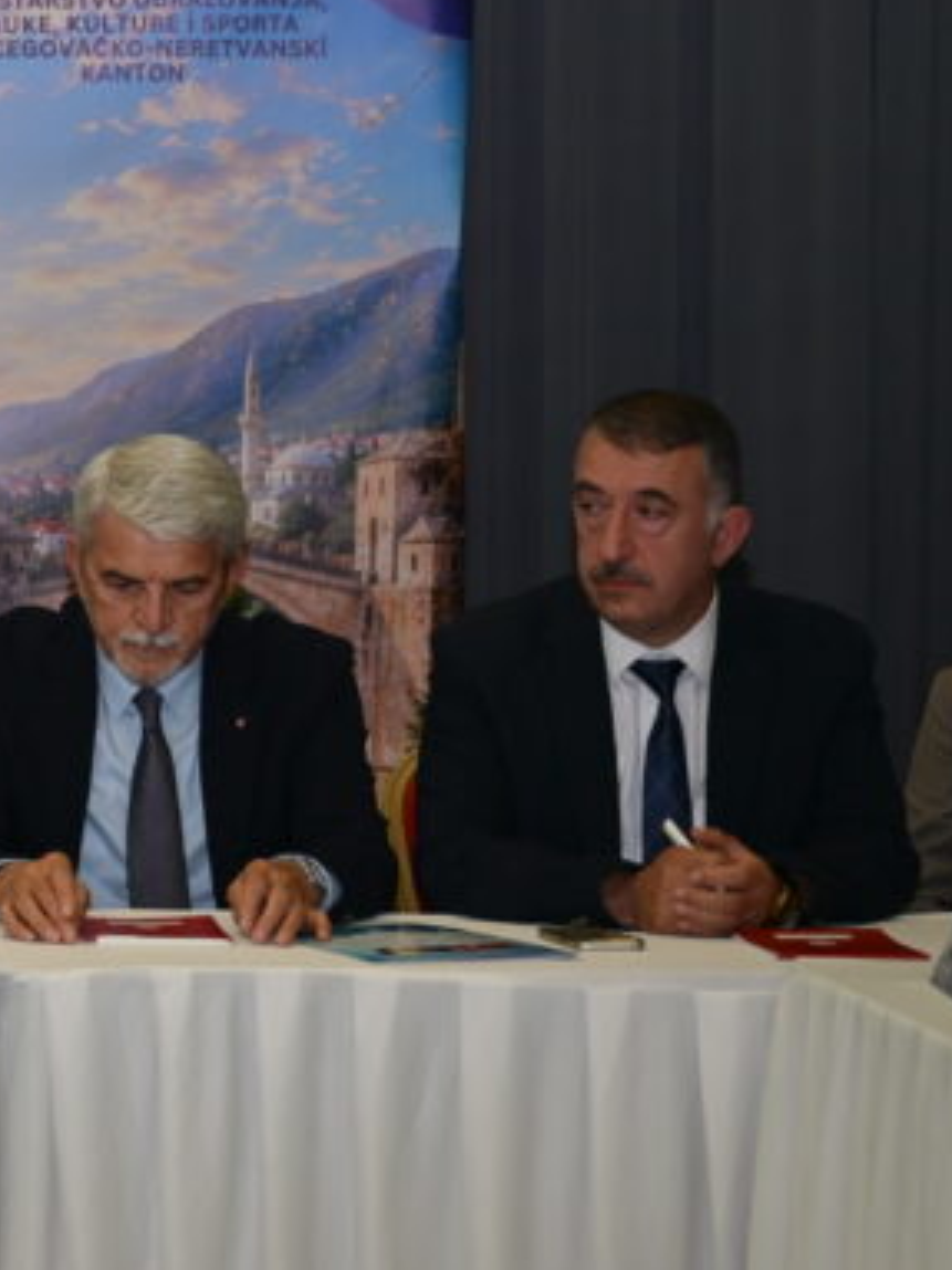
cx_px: -517
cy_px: 670
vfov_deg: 13.7
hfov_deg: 9.9
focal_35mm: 144
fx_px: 5283
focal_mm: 56
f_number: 2.8
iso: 560
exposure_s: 1/60
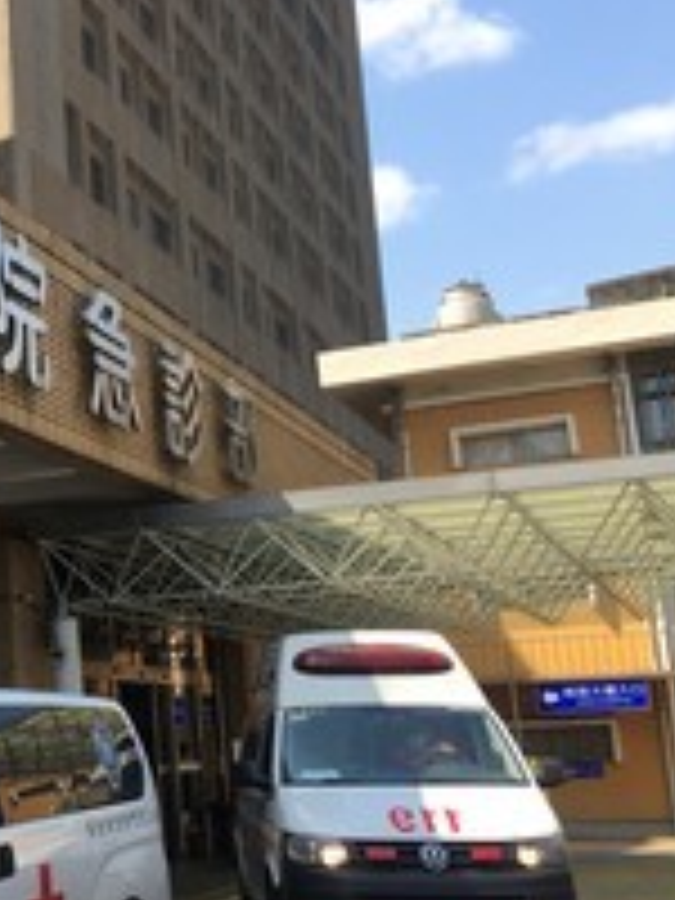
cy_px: 436
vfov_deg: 33.2
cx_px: -99
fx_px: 1508
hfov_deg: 23.4
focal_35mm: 58
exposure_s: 1/657
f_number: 2.2
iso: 25
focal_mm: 4.15
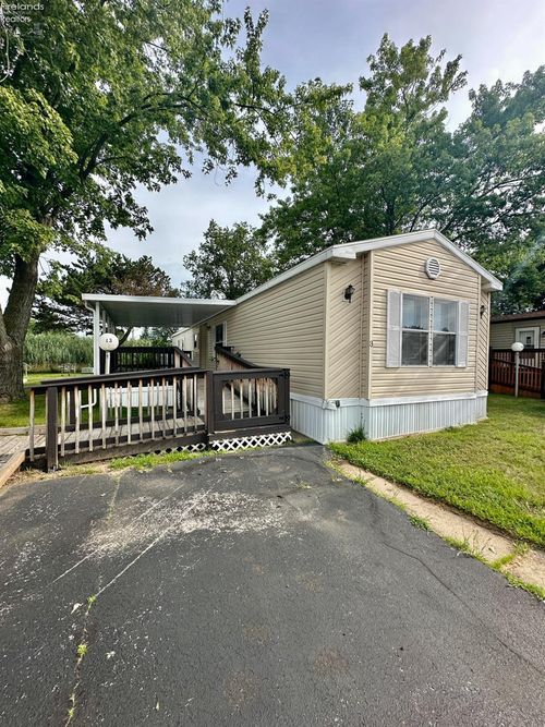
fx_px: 294
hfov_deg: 85.7
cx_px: 272
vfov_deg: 102.1
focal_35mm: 14
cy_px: 364
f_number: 2.2
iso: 50
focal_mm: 2.22
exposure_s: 1/1276
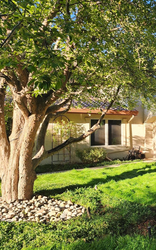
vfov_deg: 58.1
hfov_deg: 35.3
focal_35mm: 33
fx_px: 224
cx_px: 150
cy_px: 126
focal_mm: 6.4
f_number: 1.8
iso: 25
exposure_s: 1/180
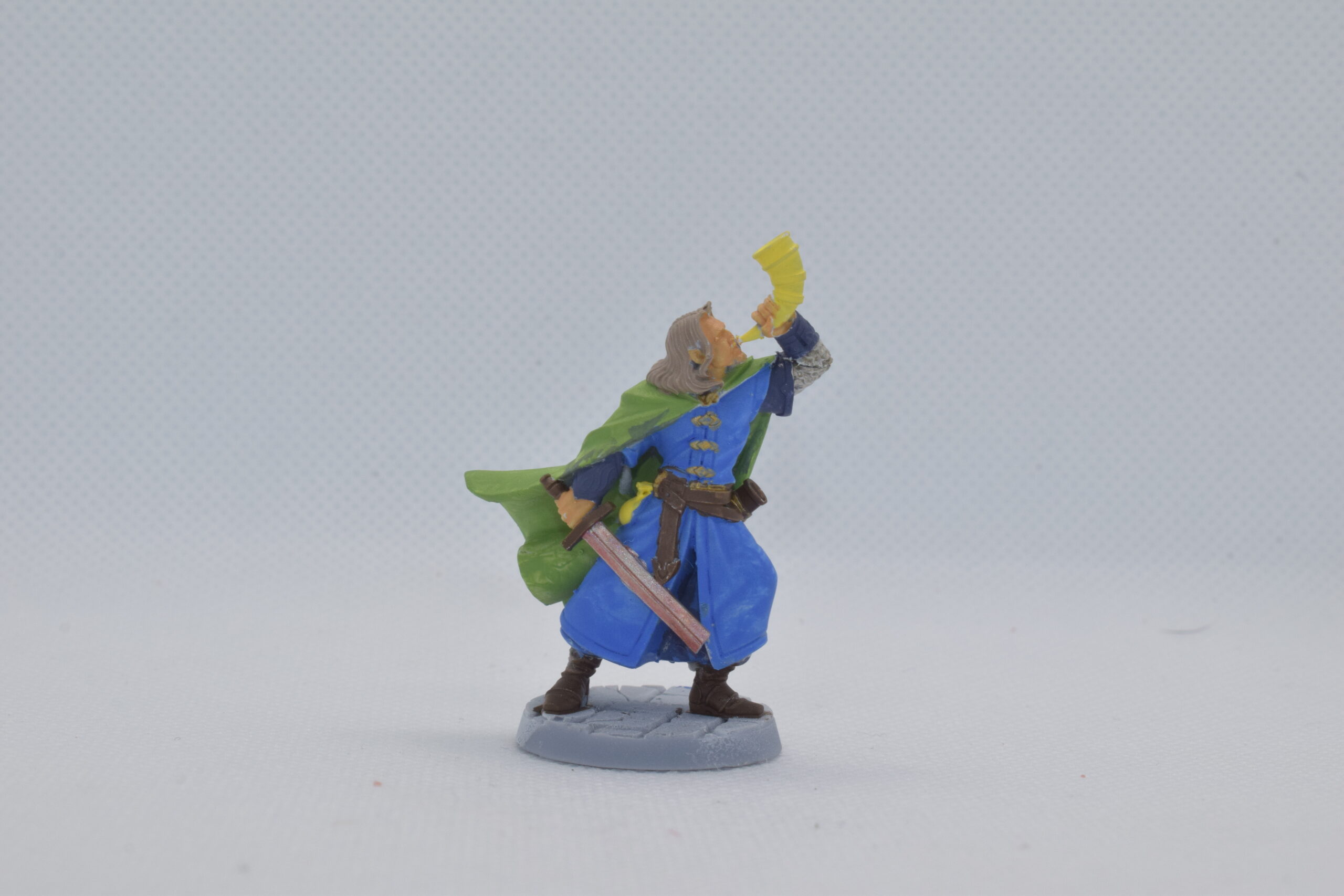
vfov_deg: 16.6
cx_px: 672
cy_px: 448
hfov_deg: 24.6
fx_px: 3080
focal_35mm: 82
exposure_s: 1/125
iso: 800
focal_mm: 55
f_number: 14
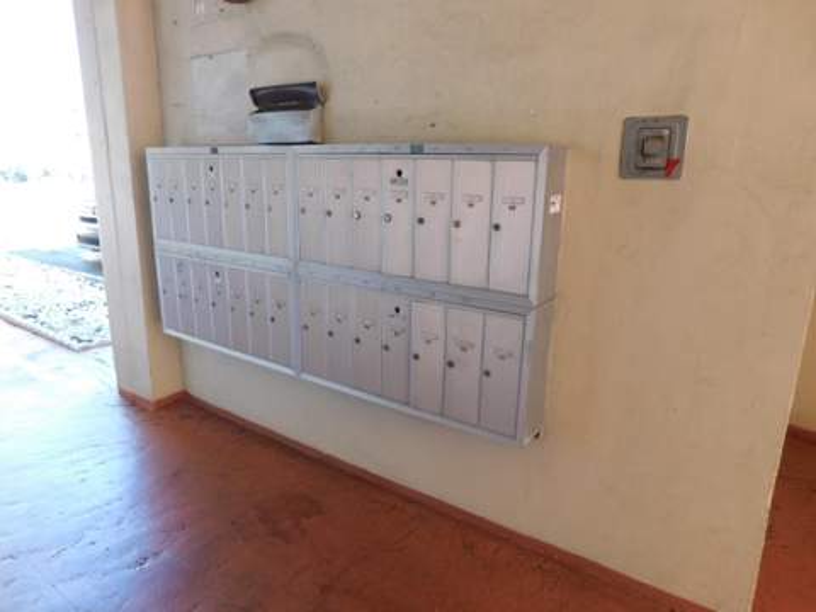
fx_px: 542
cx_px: 408
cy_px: 306
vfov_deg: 58.9
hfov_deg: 73.9
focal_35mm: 23
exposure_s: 1/50
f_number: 3
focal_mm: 4
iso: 125
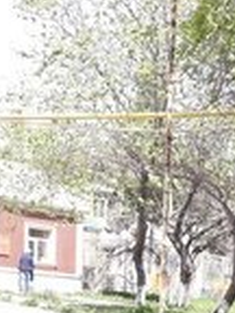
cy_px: 526
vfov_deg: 17.8
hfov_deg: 15.0
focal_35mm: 93
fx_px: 842
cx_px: 326
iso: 40
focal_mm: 3.71
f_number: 1.7
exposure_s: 1/479
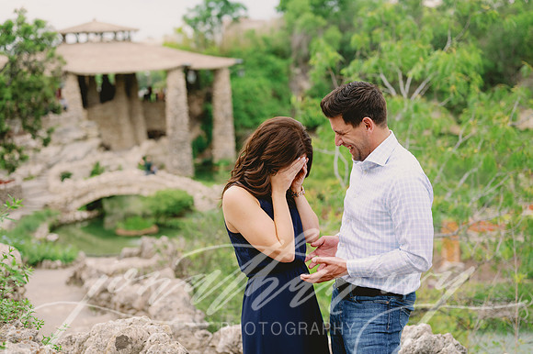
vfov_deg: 27.0
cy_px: 177
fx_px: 740
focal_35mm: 50
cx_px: 266
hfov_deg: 39.6
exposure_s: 1/1000
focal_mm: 50
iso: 400
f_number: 2.5
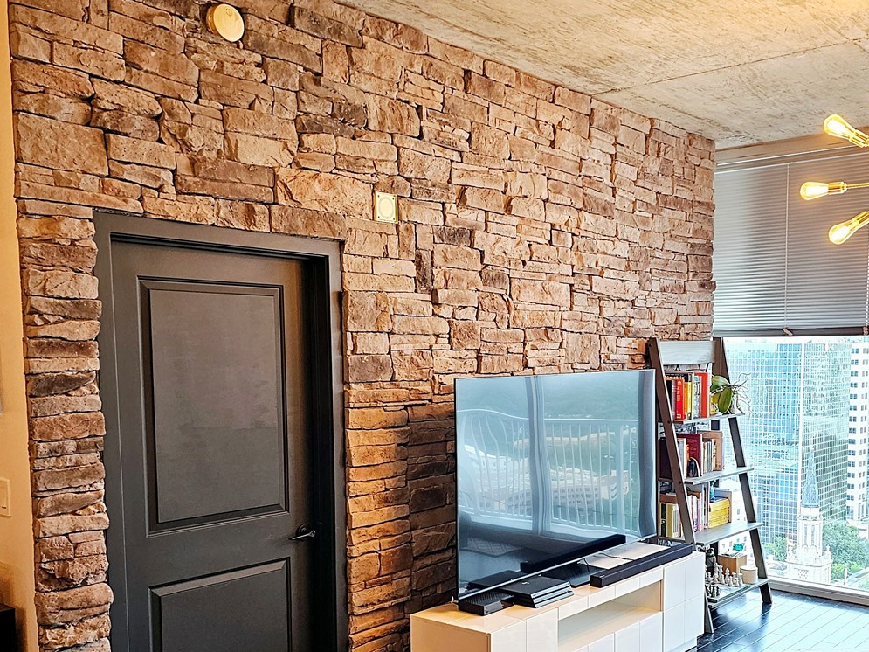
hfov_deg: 49.6
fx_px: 929
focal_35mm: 37
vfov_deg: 38.2
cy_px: 441
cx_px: 546
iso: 160
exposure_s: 1/120
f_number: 1.7
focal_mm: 6.3
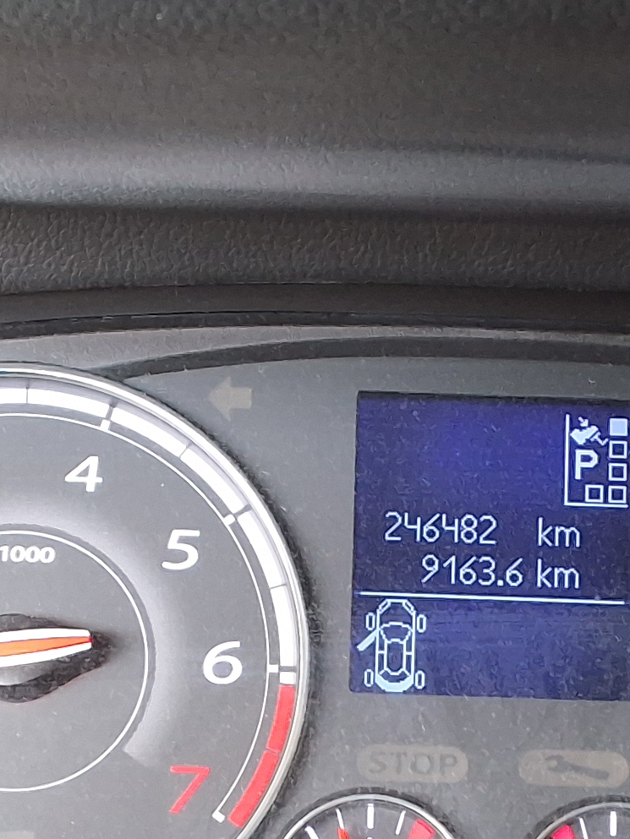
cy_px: 717
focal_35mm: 92
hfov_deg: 16.1
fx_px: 2232
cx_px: 346
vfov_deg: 21.0
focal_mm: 2.91
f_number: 1.9
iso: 125
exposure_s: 1/40
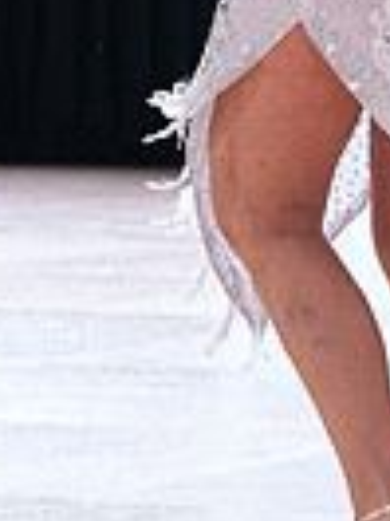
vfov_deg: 4.8
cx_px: 581
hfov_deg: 3.6
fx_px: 6114
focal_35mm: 407
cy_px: -209
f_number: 4
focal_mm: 96
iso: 2500
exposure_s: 1/400
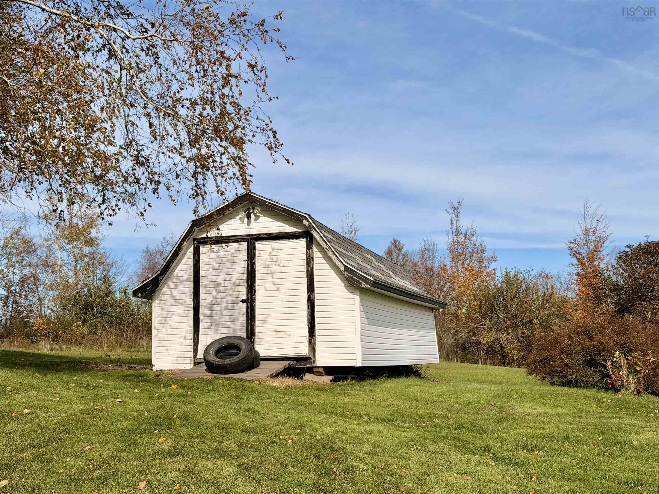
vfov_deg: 30.3
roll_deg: +2.1
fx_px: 914
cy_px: 247
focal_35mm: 48
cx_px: 330
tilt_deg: +6.4
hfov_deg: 39.7
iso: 64
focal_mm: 6.76
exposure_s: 1/9901
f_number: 1.78
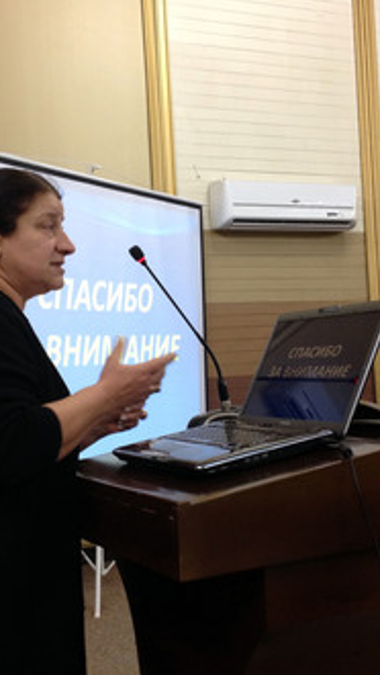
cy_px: 344
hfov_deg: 23.1
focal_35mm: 52
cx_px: 172
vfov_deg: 39.8
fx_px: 930
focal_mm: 4.28
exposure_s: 1/20
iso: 125
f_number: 2.4
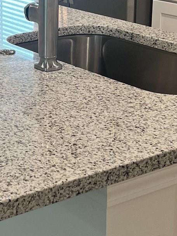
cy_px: 83
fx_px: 675
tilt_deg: -15.5
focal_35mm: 99
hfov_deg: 14.7
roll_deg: +0.9
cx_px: 6
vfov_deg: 19.8
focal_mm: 5.7
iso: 100
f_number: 1.5
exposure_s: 1/120
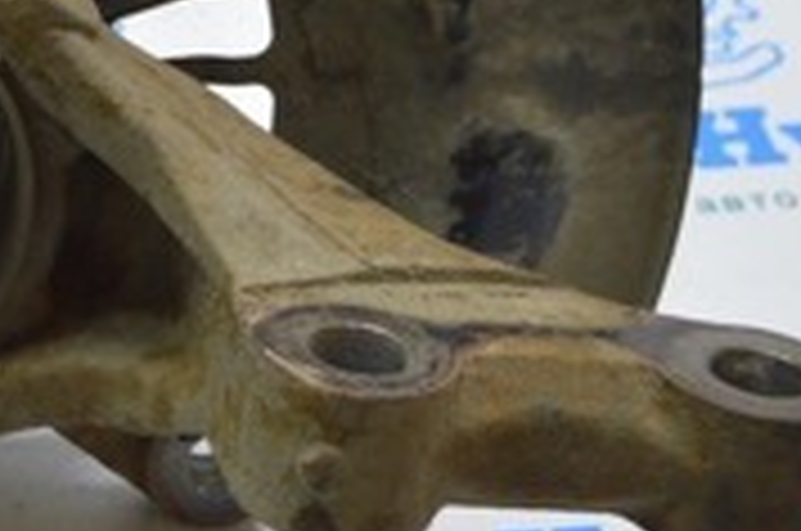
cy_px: -83
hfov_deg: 14.2
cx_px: -162
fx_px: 3109
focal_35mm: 140
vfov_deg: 9.6
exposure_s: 1/50
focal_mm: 26
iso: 400
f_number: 4
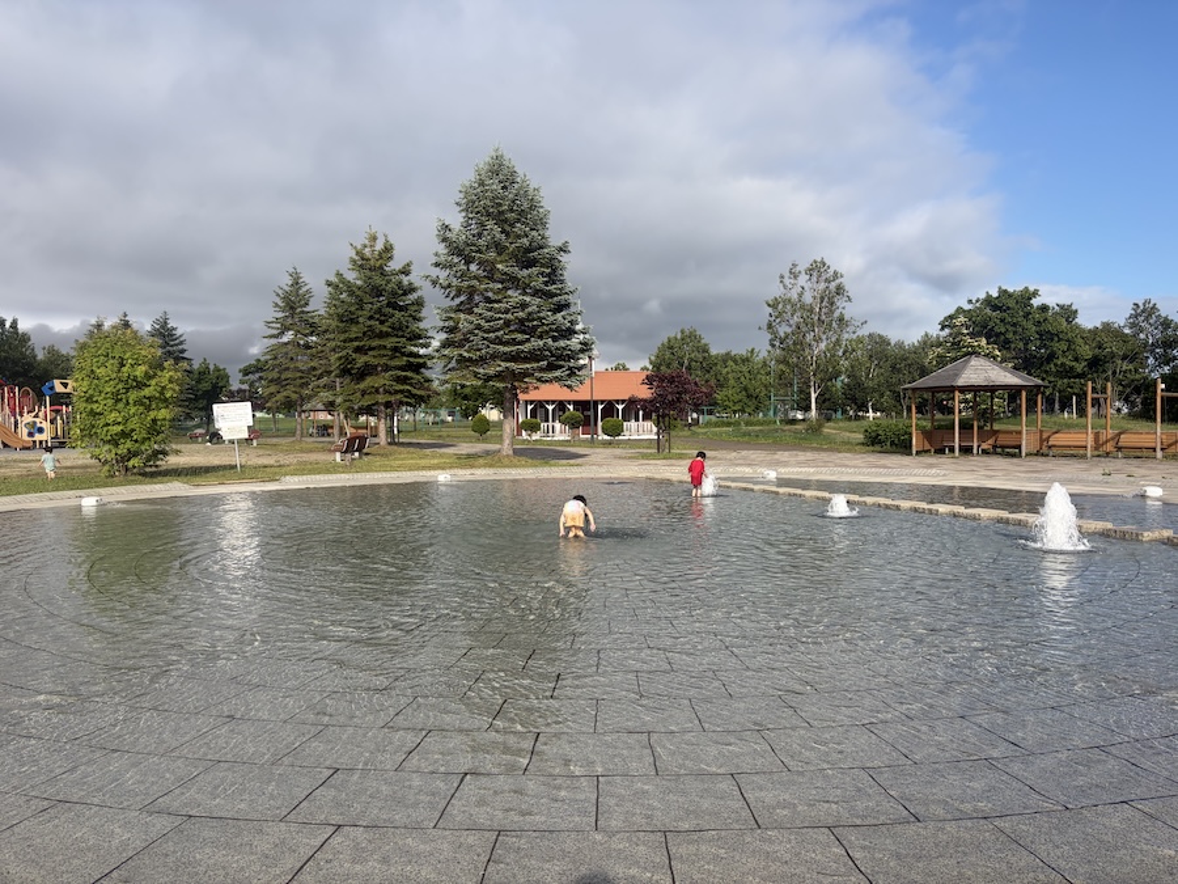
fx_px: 885
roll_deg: +0.8
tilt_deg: -1.9
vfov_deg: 53.1
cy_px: 442
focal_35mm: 26
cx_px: 589
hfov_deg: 67.3
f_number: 1.6
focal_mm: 5.96
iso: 64
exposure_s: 1/4950
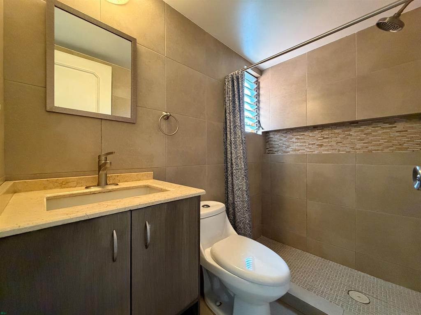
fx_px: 170
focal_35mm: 14
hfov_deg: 102.1
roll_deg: +0.7
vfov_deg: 85.7
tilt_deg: -0.5
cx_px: 210
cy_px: 158
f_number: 2.2
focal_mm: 2.22
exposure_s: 1/60
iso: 640
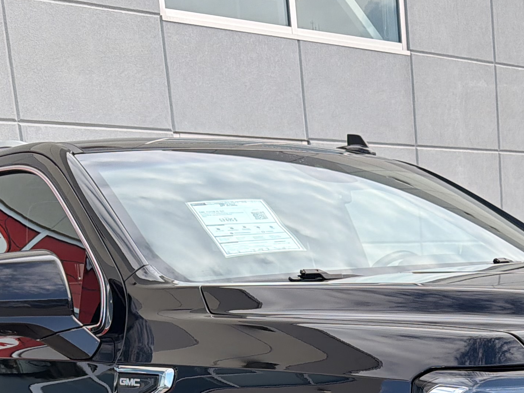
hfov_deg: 28.3
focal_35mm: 68
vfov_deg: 19.5
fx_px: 1029
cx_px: 374
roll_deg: +6.8
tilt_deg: -6.5
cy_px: 541
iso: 80
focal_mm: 6.76
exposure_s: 1/1727
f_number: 1.78
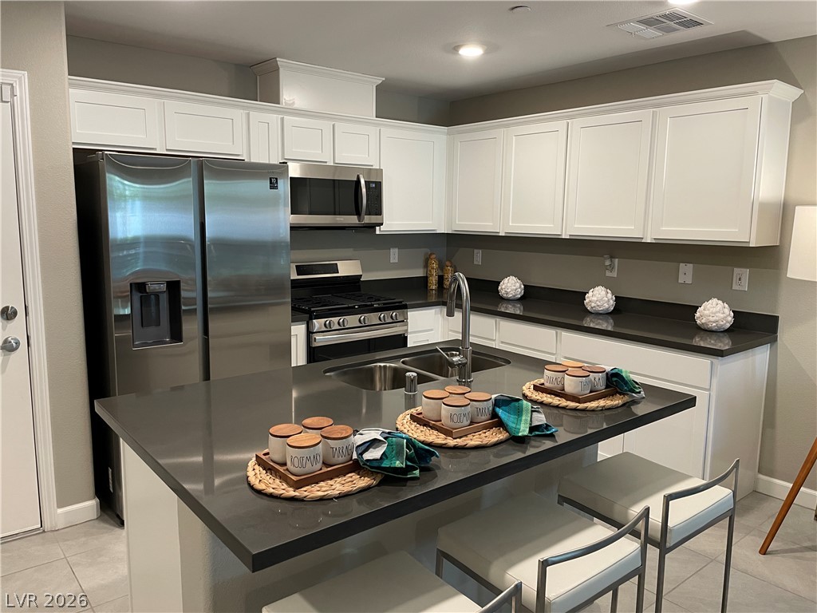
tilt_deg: -8.6
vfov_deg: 53.1
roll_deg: -0.7
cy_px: 306
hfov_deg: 67.3
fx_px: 614
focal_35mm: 26
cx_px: 408
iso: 125
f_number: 1.6
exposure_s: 1/60
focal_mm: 4.2
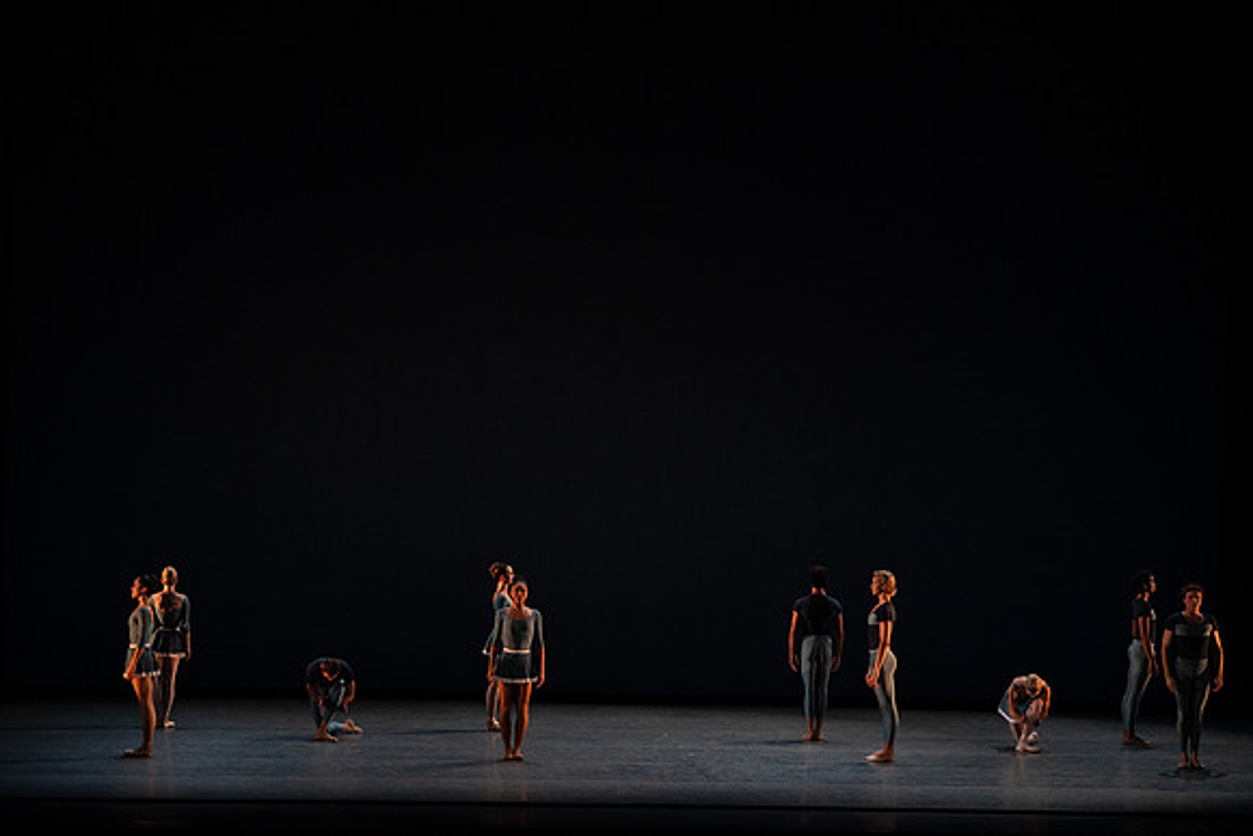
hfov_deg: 18.8
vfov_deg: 12.6
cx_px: 626
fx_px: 3795
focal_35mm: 109
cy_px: 418
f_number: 7.1
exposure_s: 1/400
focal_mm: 109
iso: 5000
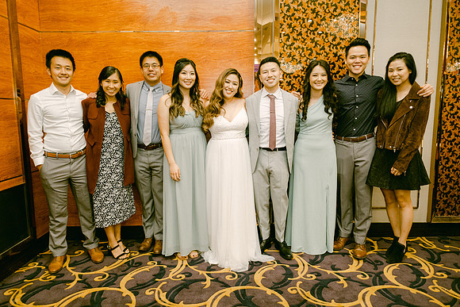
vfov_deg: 53.2
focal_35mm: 24
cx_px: 230
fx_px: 307
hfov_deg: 73.7
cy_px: 154
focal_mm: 16
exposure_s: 1/125
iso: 800
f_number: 2.8
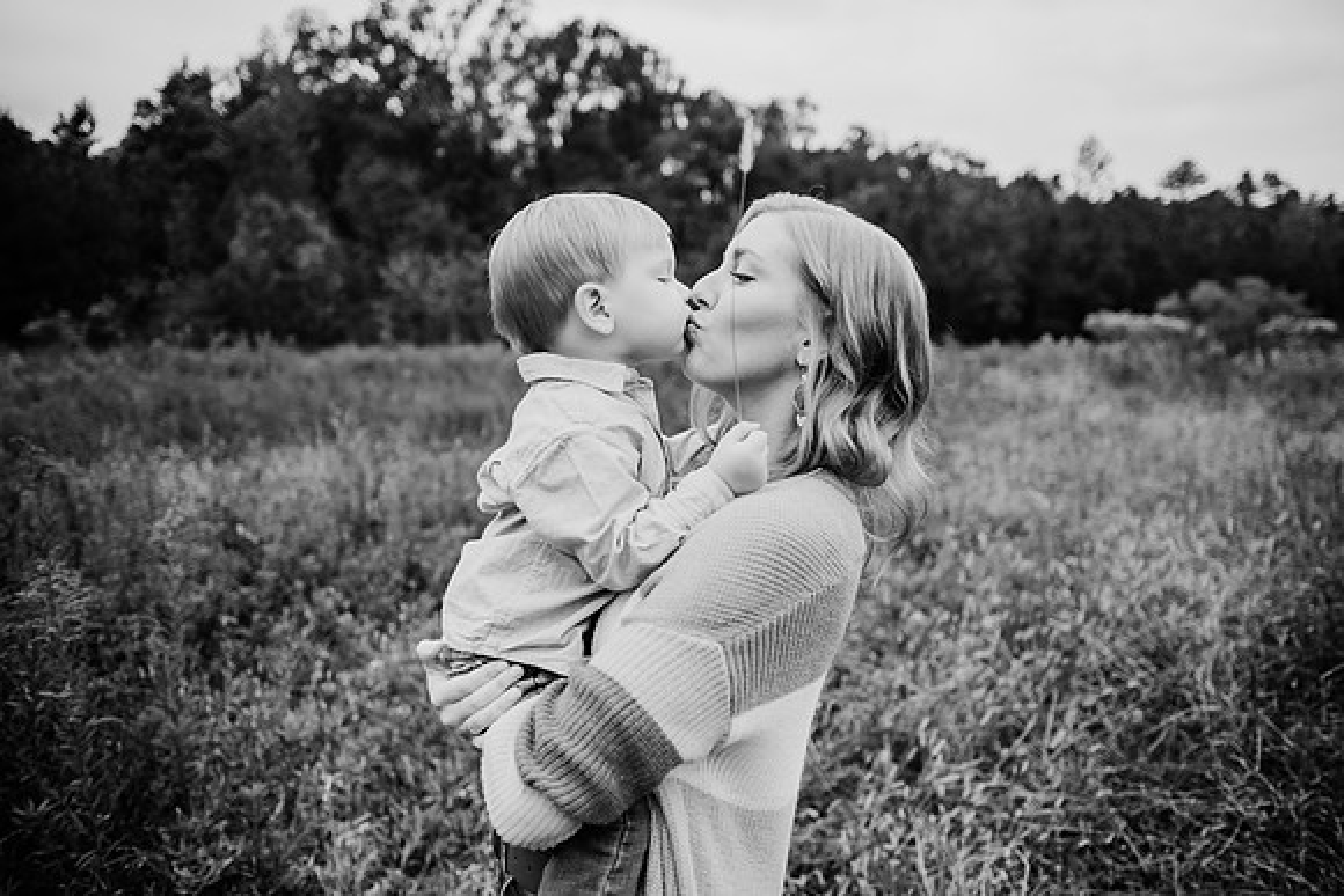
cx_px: 672
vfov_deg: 53.2
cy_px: 448
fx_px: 896
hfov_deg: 73.7
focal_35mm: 24
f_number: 2.2
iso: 125
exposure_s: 1/800
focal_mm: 24
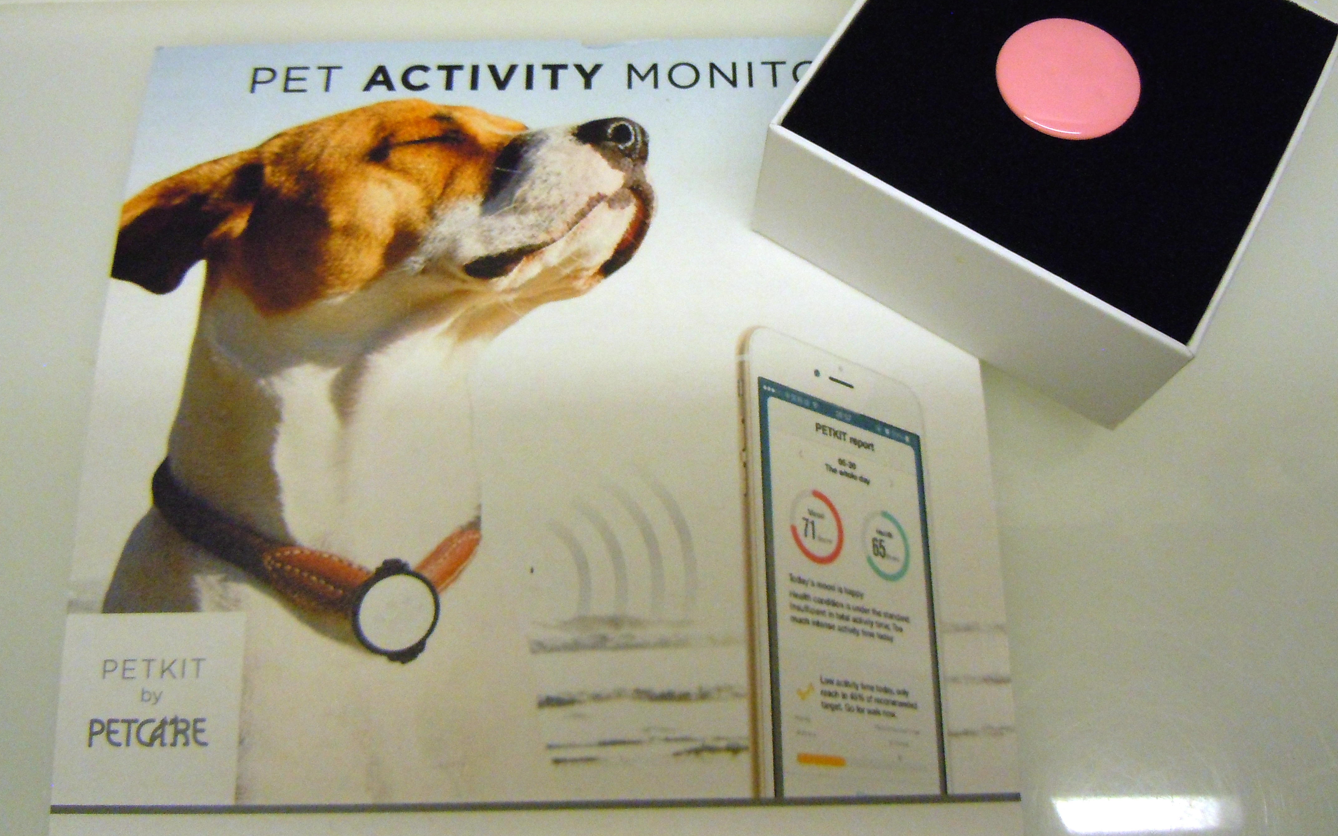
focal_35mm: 32
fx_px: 1167
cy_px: 333
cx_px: 669
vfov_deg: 39.3
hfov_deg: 59.7
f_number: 3.5
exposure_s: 1/125
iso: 500
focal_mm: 5.4
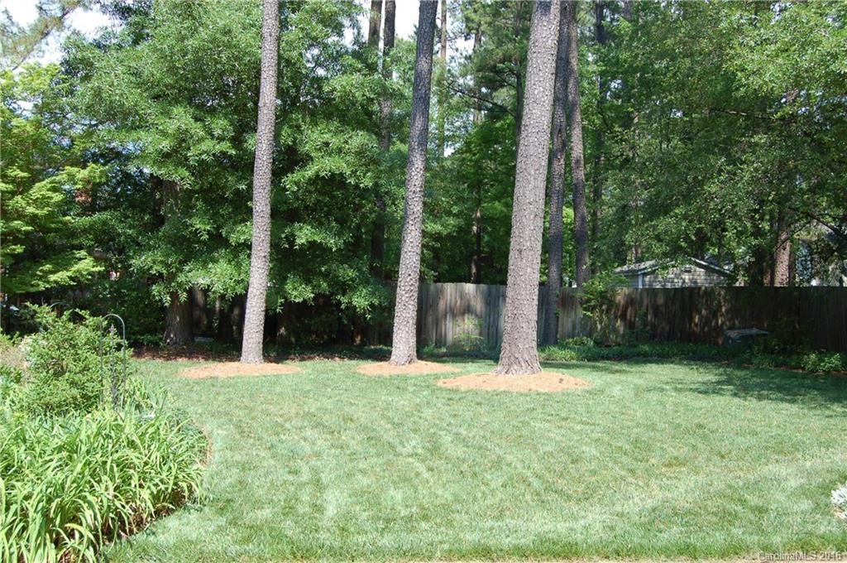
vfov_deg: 34.1
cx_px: 424
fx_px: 916
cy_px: 282
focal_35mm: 39
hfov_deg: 49.6
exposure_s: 1/200
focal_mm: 26
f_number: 7.1
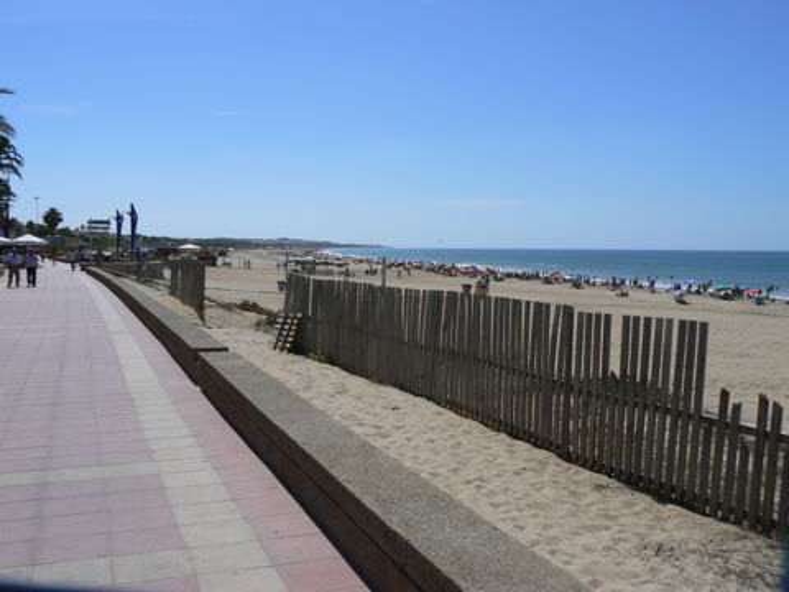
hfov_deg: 51.4
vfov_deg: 39.7
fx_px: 821
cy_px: 296
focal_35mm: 36
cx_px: 394
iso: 80
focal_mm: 6
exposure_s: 1/800
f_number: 8
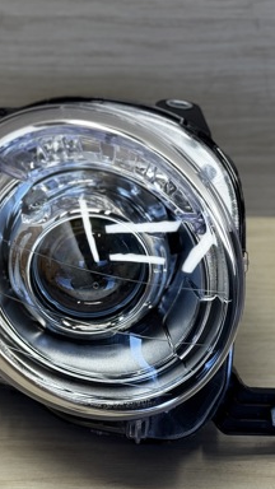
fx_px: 1128
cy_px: 268
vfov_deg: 24.4
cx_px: 176
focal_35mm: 87
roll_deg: +0.2
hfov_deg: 13.9
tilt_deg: -31.9
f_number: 1.78
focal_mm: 6.76
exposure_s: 1/195
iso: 64
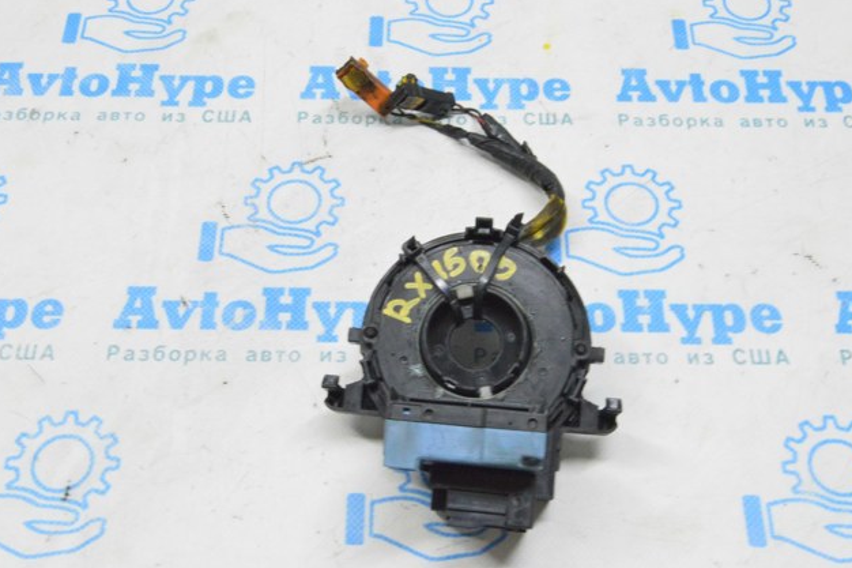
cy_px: 281
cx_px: 429
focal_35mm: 48
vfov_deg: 28.3
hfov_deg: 41.5
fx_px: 1124
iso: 6400
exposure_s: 1/15
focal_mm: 31
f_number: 20
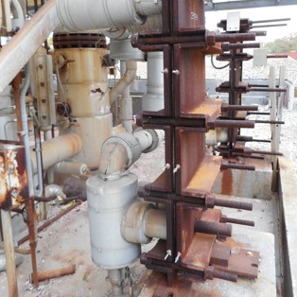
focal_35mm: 30
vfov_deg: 53.7
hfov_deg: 54.0
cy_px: 119
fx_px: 291
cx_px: 148
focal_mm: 4.5
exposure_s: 1/30
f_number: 3.7
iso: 80
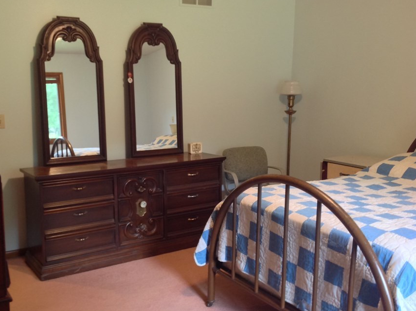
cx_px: 169
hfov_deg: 44.7
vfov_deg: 34.2
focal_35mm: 42
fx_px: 504
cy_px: 153
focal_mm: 4.28
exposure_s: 1/15
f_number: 2.4
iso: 160
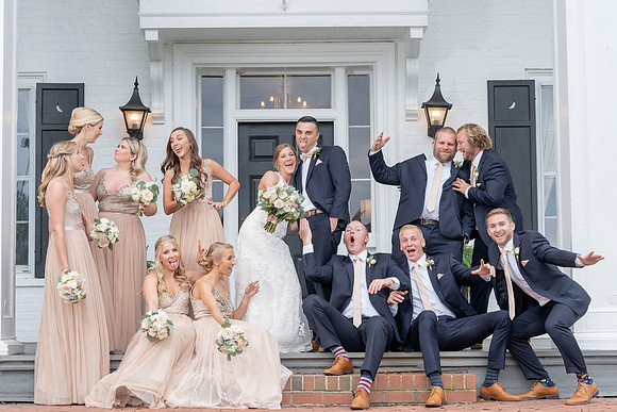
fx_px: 1434
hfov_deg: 24.3
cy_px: 198
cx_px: 321
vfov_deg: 16.3
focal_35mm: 84
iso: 320
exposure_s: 1/250
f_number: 5.6
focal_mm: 74
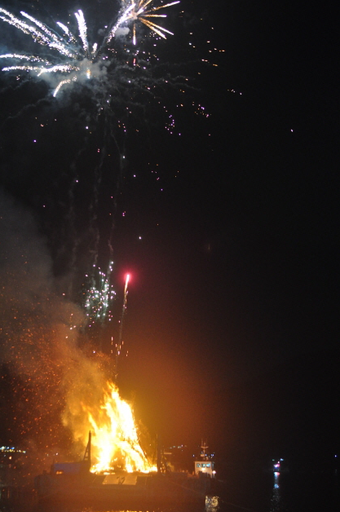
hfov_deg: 25.2
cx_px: 172
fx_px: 760
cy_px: 260
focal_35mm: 54
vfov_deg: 37.2
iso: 1600
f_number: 2.8
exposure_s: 1/50
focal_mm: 35
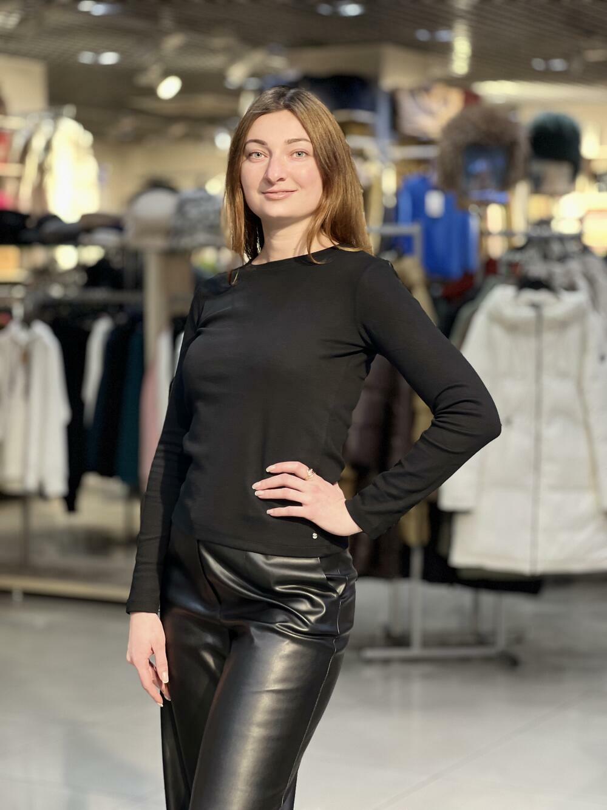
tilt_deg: -2.6
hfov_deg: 19.1
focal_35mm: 77
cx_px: 304
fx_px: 1800
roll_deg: -0.2
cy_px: 405
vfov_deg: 25.3
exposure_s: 1/33
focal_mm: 9
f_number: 2.8
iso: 250
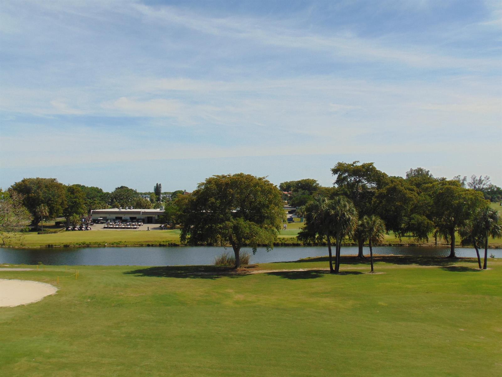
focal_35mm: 35
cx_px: 251
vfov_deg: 40.7
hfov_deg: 52.6
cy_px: 188
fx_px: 508
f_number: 8.3
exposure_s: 1/250
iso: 80
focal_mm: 6.3
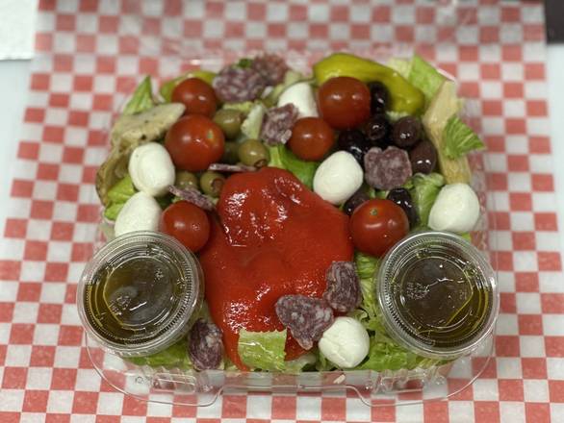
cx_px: 282
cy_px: 212
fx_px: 1255
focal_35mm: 77
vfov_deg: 19.2
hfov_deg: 25.3
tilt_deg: -58.1
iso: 200
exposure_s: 1/40
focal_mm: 9
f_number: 2.8
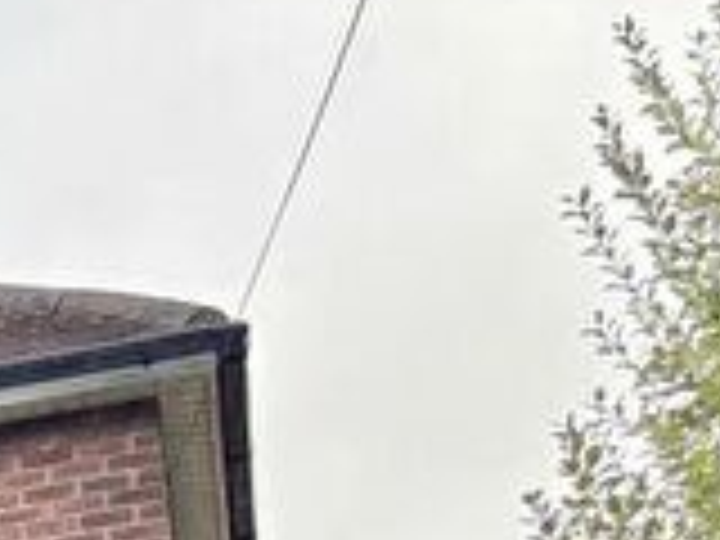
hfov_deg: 16.0
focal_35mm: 105
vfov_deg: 12.3
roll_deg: +0.1
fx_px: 2184
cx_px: -549
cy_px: 1114
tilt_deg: +10.8
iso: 200
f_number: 1.78
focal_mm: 6.76
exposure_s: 1/206
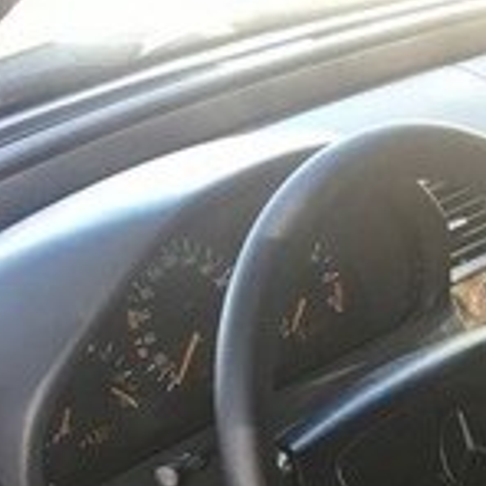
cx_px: 581
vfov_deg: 17.8
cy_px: 759
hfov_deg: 19.1
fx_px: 1366
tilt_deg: -38.9
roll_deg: +1.7
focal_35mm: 86
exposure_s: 1/33
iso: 32
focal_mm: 4.15
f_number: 2.2
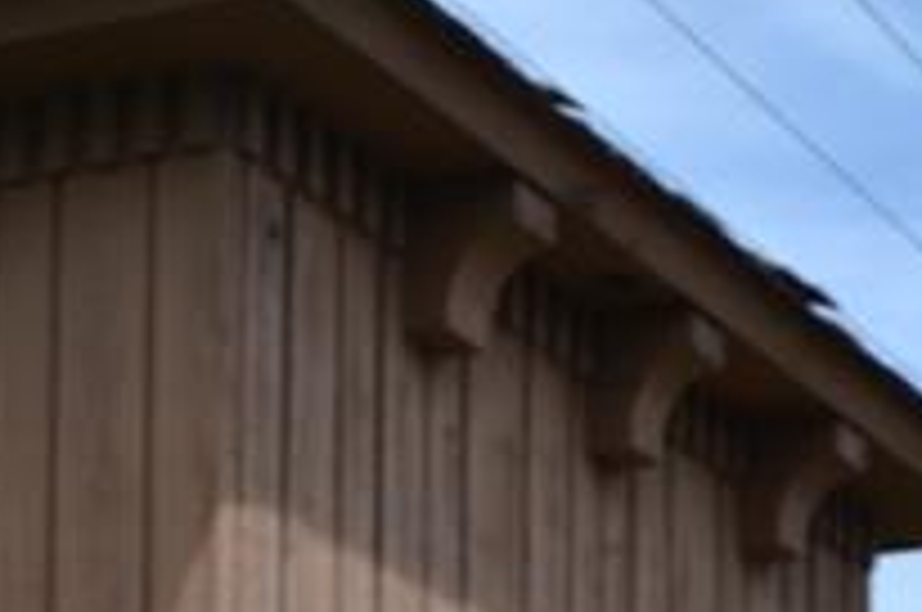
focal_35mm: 135
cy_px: 1377
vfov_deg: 9.2
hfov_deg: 14.7
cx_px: 1124
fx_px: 3452
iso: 100
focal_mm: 18
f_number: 7.1
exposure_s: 1/200
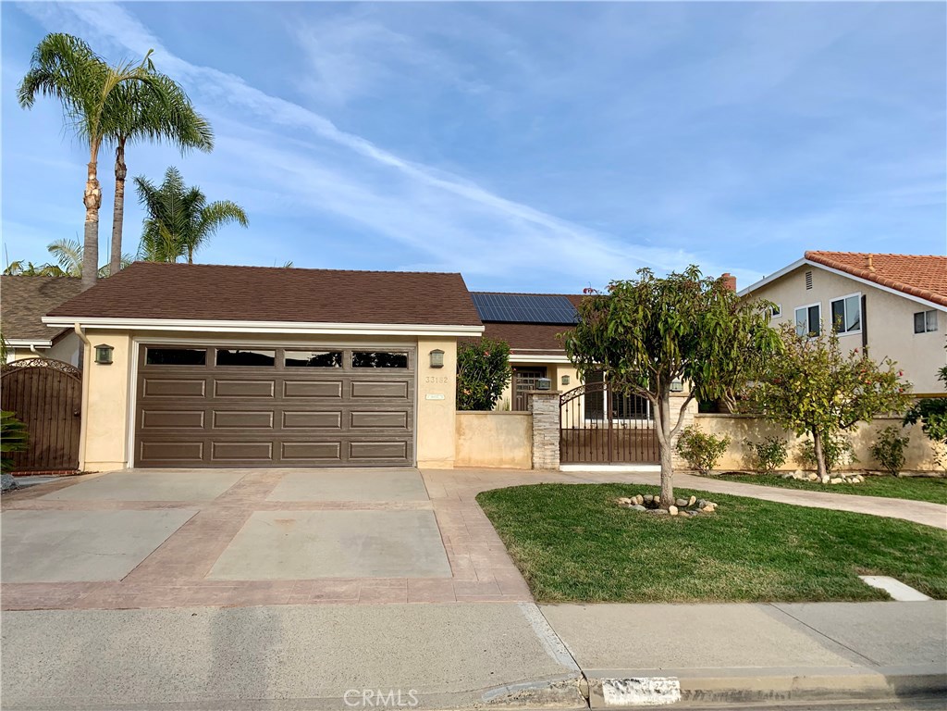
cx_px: 474
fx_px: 711
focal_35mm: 26
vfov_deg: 53.1
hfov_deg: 67.3
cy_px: 356
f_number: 1.8
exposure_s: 1/1136
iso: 25
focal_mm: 4.25
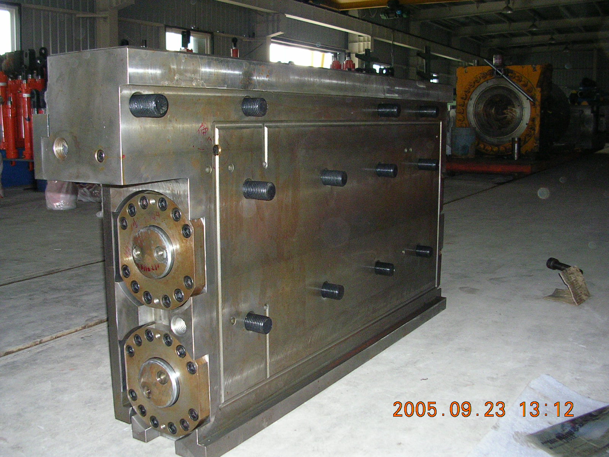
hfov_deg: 49.0
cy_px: 228
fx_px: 669
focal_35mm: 38
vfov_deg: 37.7
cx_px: 304
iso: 152
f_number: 2.8
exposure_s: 1/60.1
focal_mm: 5.8
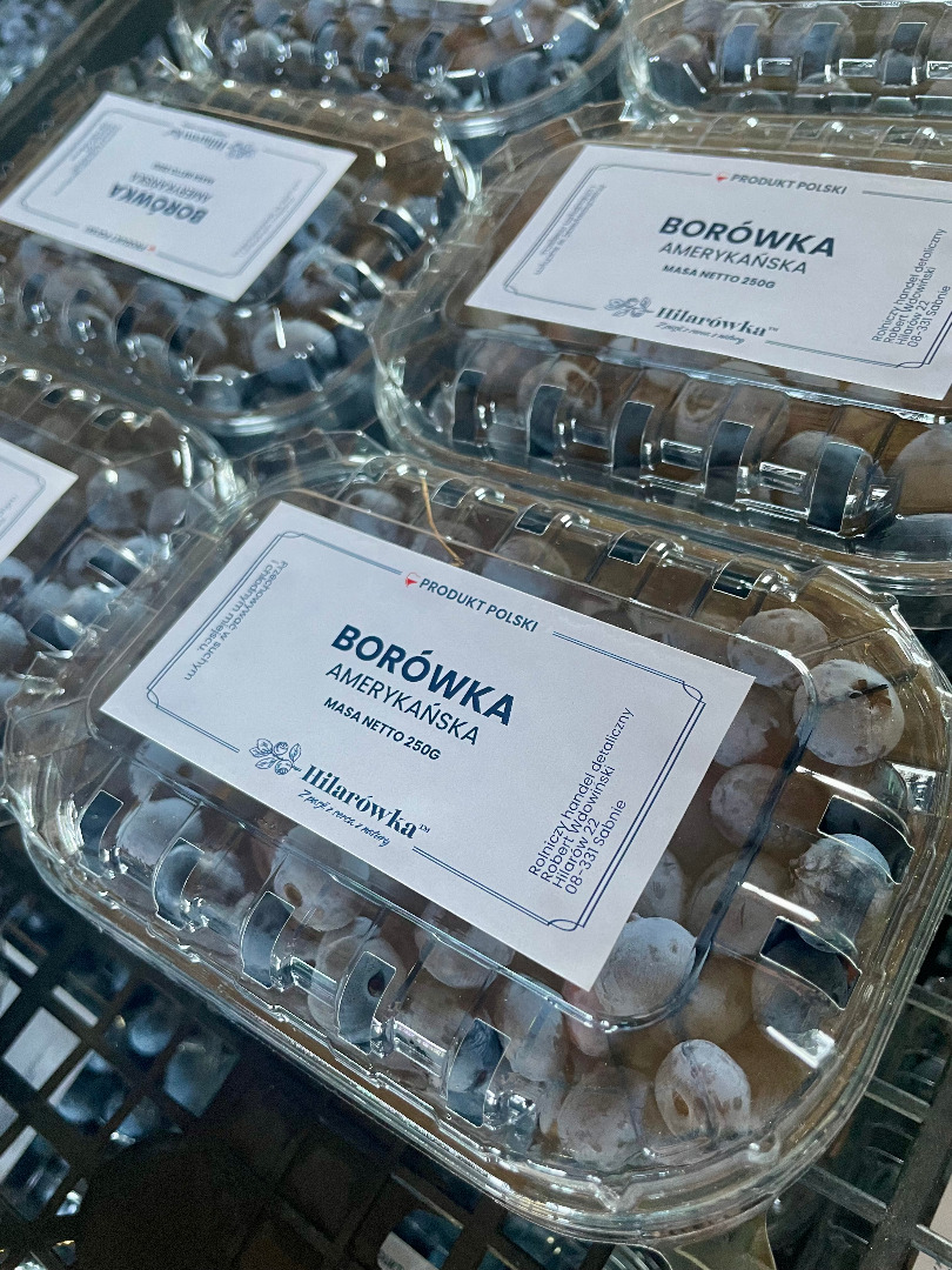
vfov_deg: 67.3
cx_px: 476
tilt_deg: -55.8
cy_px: 635
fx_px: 953
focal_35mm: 26
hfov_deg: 53.1
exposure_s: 1/94
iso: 125
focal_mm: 4.2
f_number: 1.6
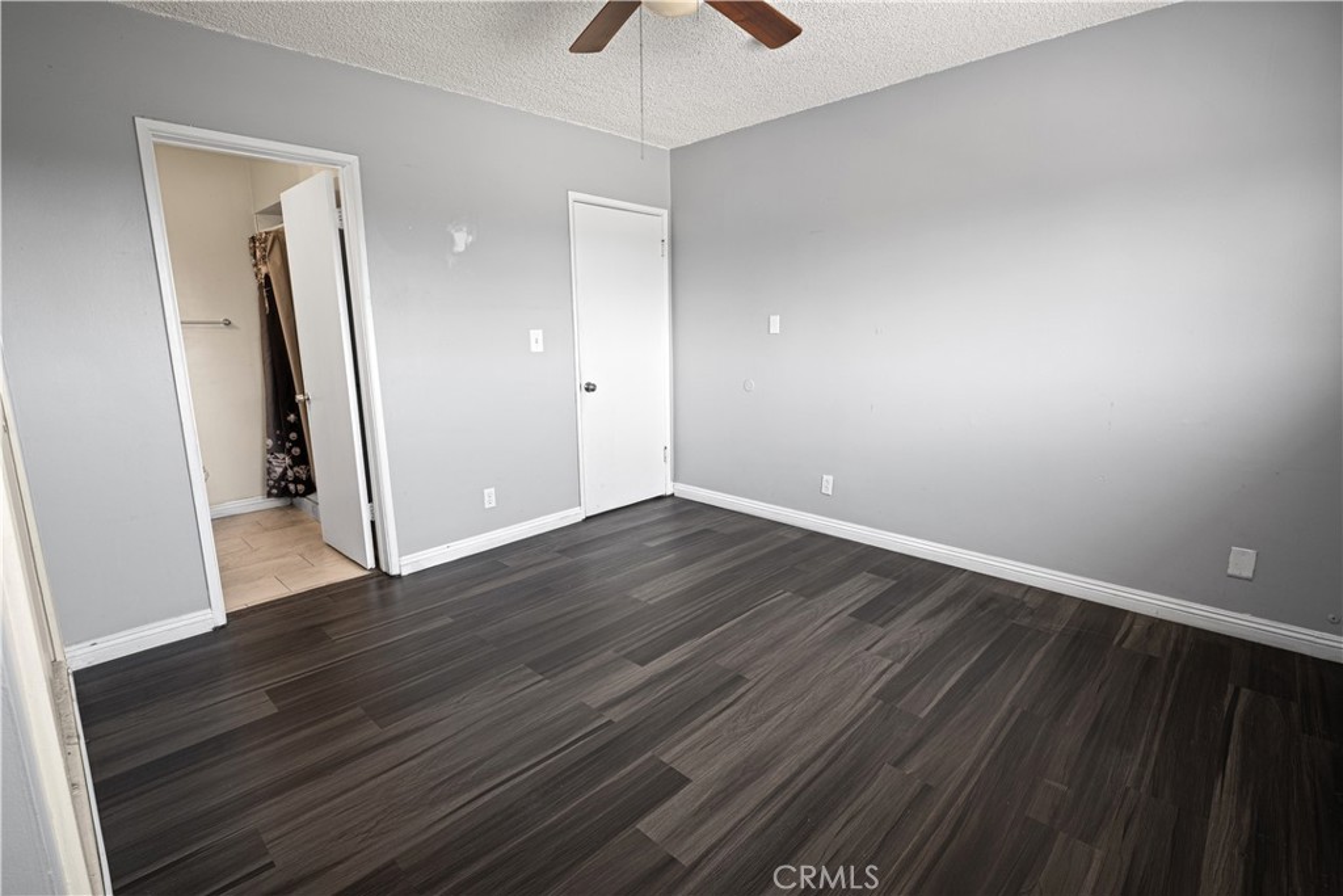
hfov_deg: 96.7
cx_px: 672
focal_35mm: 16
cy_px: 448
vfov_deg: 73.8
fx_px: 597
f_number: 8
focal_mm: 16
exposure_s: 1/15
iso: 640
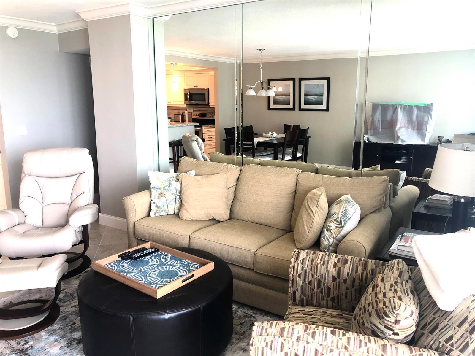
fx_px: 384
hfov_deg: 63.4
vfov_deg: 49.7
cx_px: 238
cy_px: 178
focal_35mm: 28
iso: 40
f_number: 1.8
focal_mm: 3.99
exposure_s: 1/24
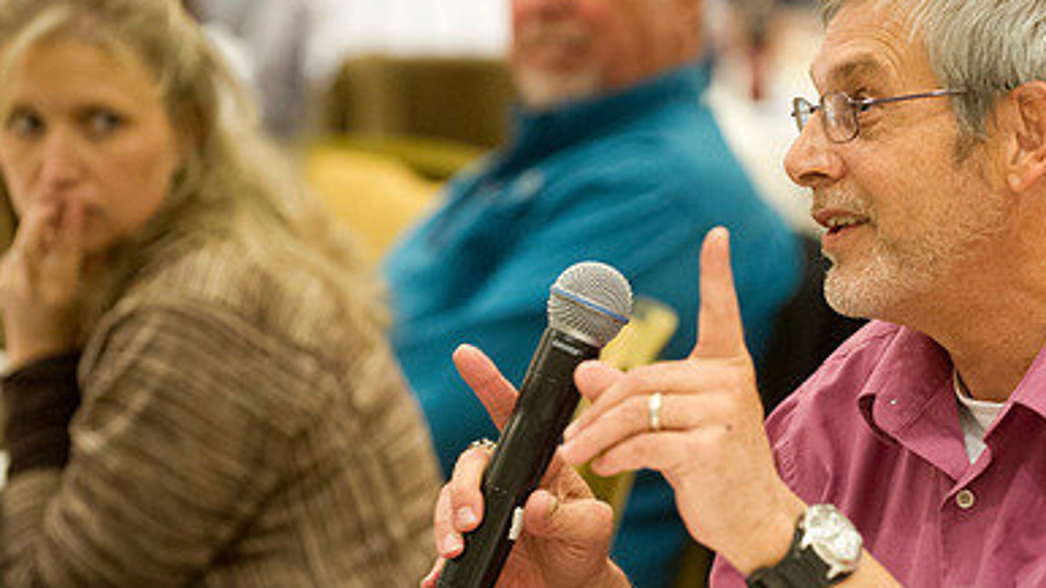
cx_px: 664
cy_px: 290
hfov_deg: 11.4
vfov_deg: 6.4
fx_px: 5241
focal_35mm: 189
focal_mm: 120
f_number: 2.8
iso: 3200
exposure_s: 1/60
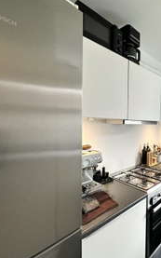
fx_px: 140
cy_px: 129
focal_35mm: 20
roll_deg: -0.7
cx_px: 137
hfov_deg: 53.9
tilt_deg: -1.4
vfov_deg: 85.1
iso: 320
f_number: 2.2
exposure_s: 1/100
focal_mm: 2.22
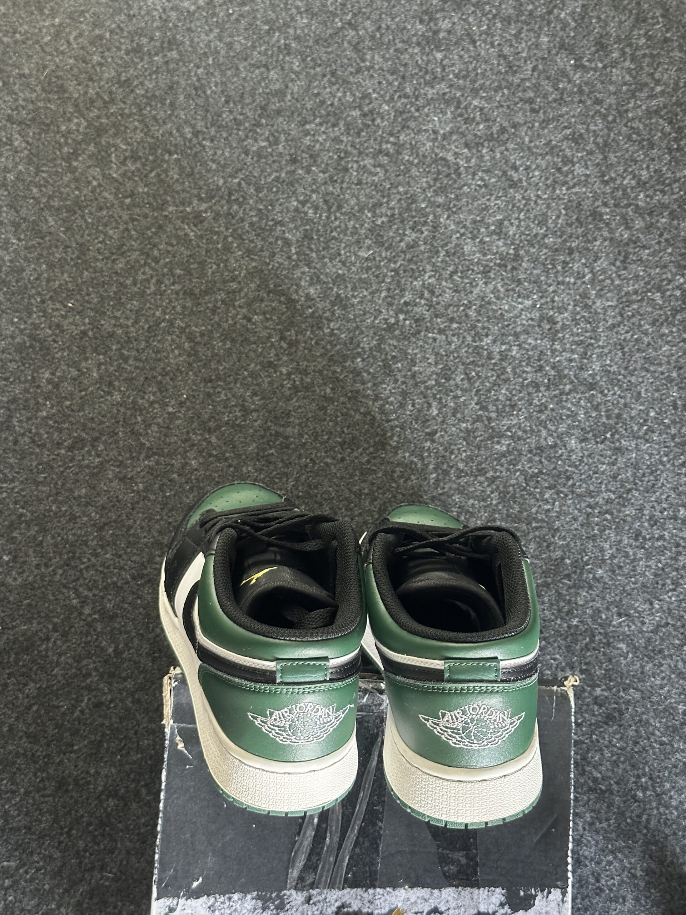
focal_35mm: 48
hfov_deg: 30.3
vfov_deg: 39.7
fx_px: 1268
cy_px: 458
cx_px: 343
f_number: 1.78
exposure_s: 1/33
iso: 500
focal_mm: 6.86
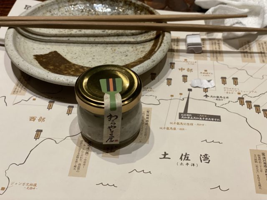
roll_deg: -0.1
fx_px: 401
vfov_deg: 28.0
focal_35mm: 52
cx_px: 134
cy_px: 100
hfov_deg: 36.8
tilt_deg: -41.5
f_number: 2
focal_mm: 6
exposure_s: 1/50
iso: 125
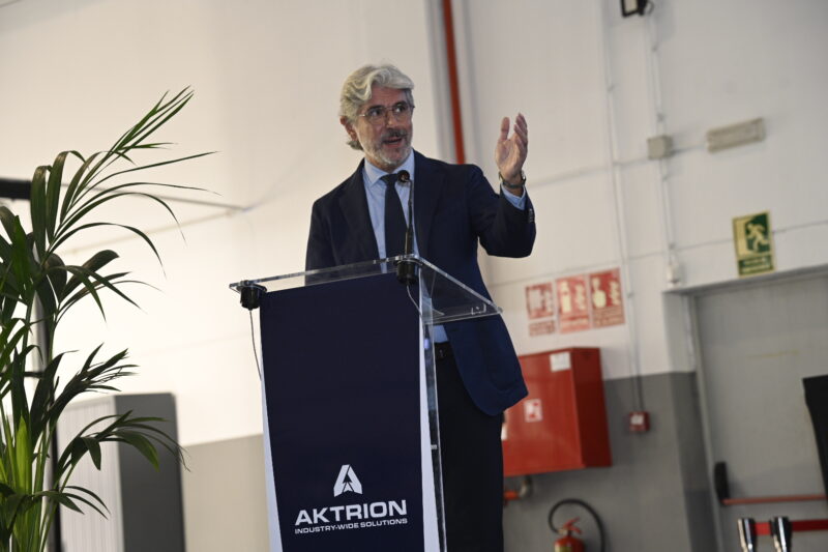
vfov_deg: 15.2
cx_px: 414
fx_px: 2069
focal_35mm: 90
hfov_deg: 22.6
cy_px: 276
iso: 900
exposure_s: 1/160
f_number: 4.5
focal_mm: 90
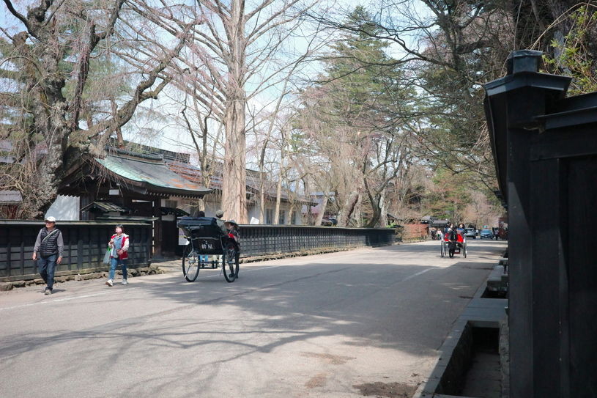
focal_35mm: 40
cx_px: 298
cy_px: 199
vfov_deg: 33.4
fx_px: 663
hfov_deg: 48.5
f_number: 5.6
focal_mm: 26
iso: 5000
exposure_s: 1/1600
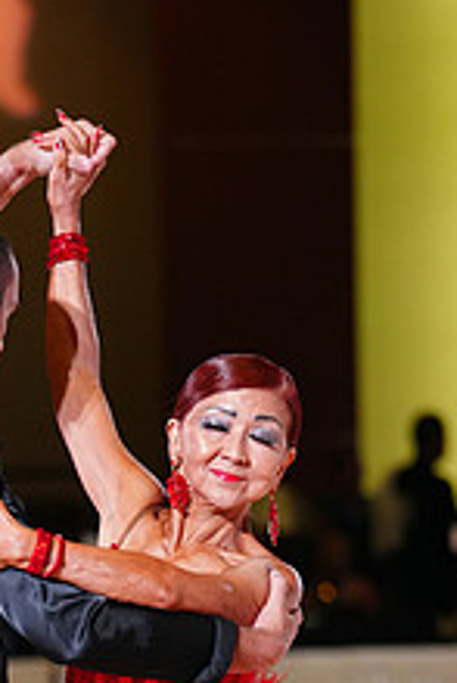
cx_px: 39
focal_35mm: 303
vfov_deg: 6.7
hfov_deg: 4.5
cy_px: 882
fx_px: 5760
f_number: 2.8
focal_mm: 115
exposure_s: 1/400
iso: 2000
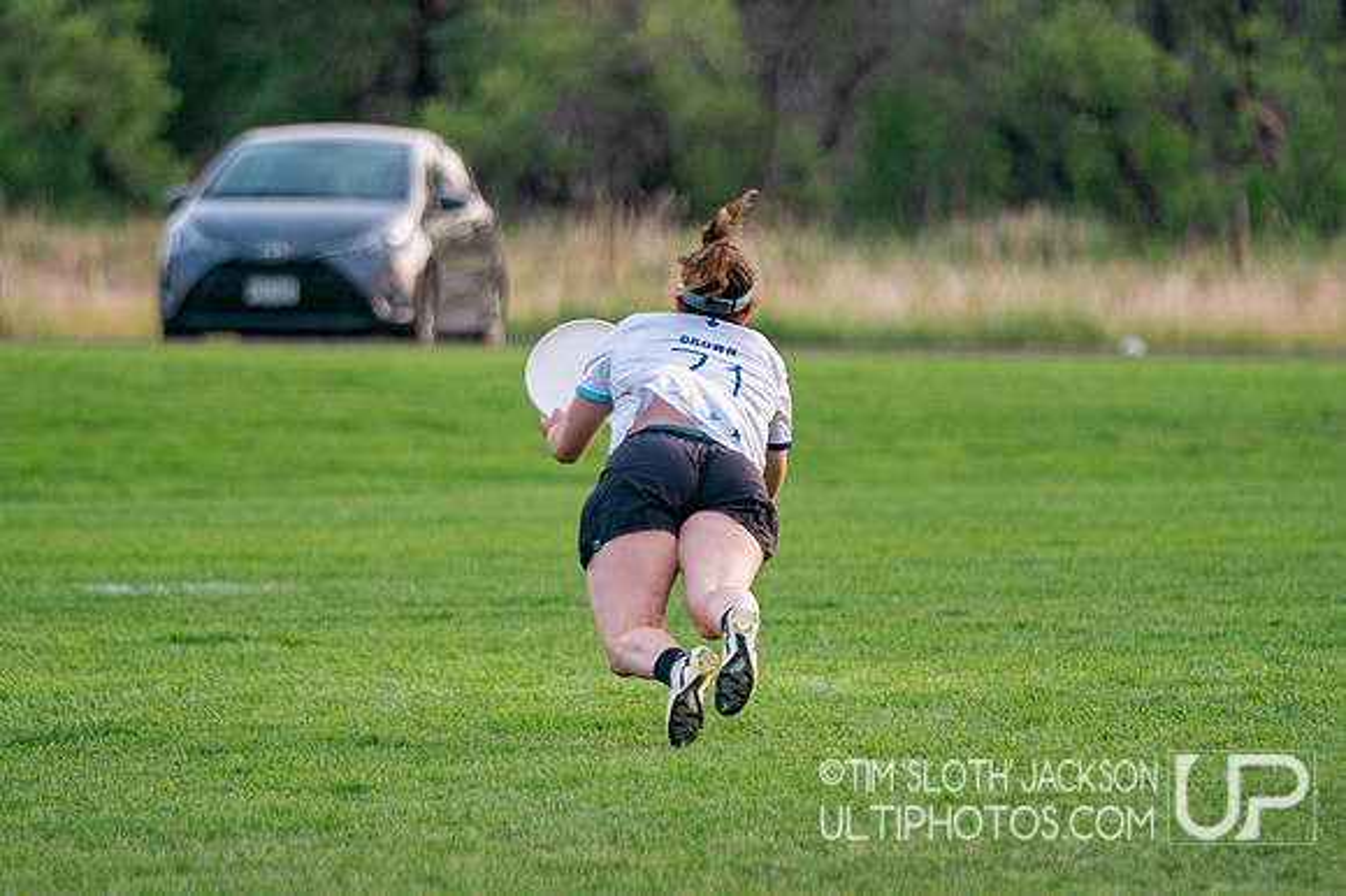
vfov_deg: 3.9
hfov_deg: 5.9
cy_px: 371
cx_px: 644
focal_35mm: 349
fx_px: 13040
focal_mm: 200
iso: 640
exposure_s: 1/2000
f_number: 2.8
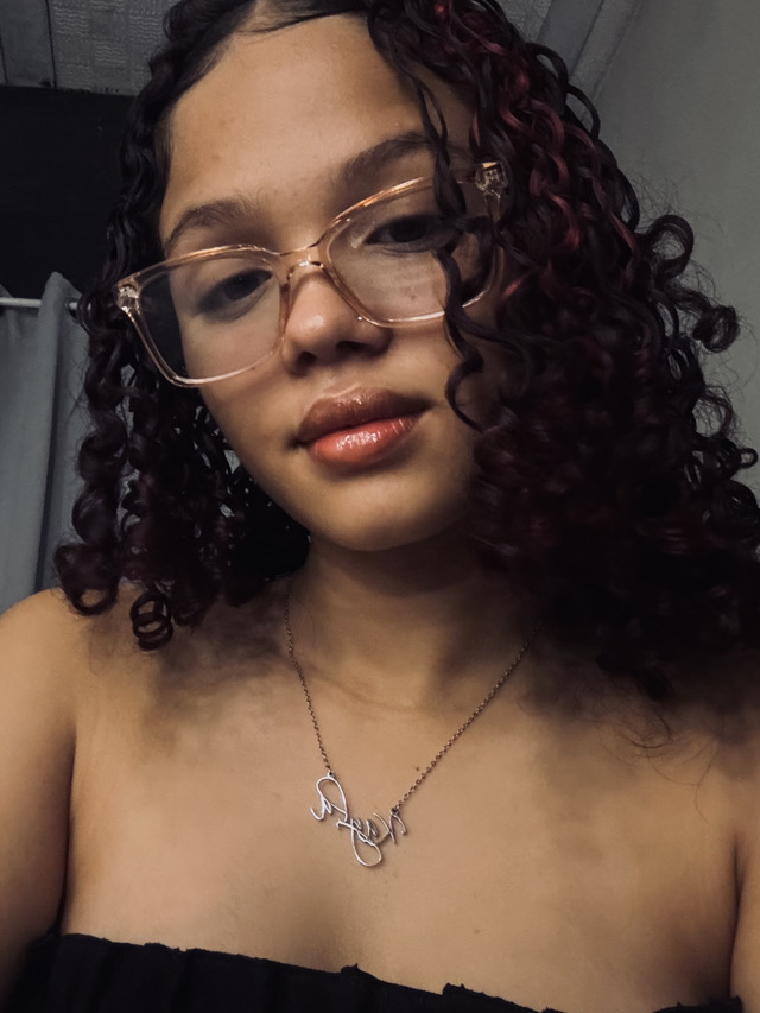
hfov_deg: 39.6
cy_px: 479
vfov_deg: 51.3
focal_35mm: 36
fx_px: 1054
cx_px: 350
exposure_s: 1/15
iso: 800
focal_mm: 2.69
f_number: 1.9
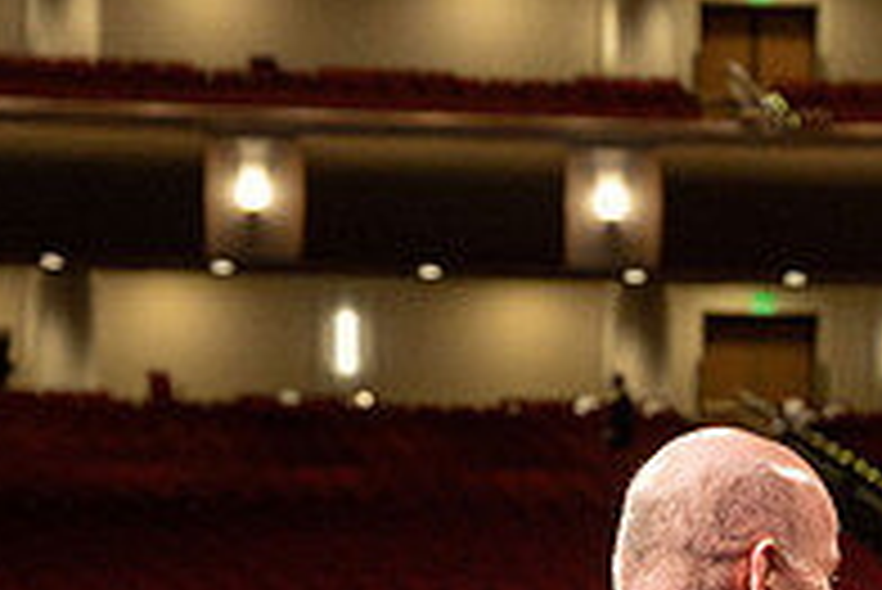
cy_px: 686
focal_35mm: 173
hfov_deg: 11.6
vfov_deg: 7.9
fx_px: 4241
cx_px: 1051
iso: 4000
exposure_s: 1/250
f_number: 3.5
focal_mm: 52
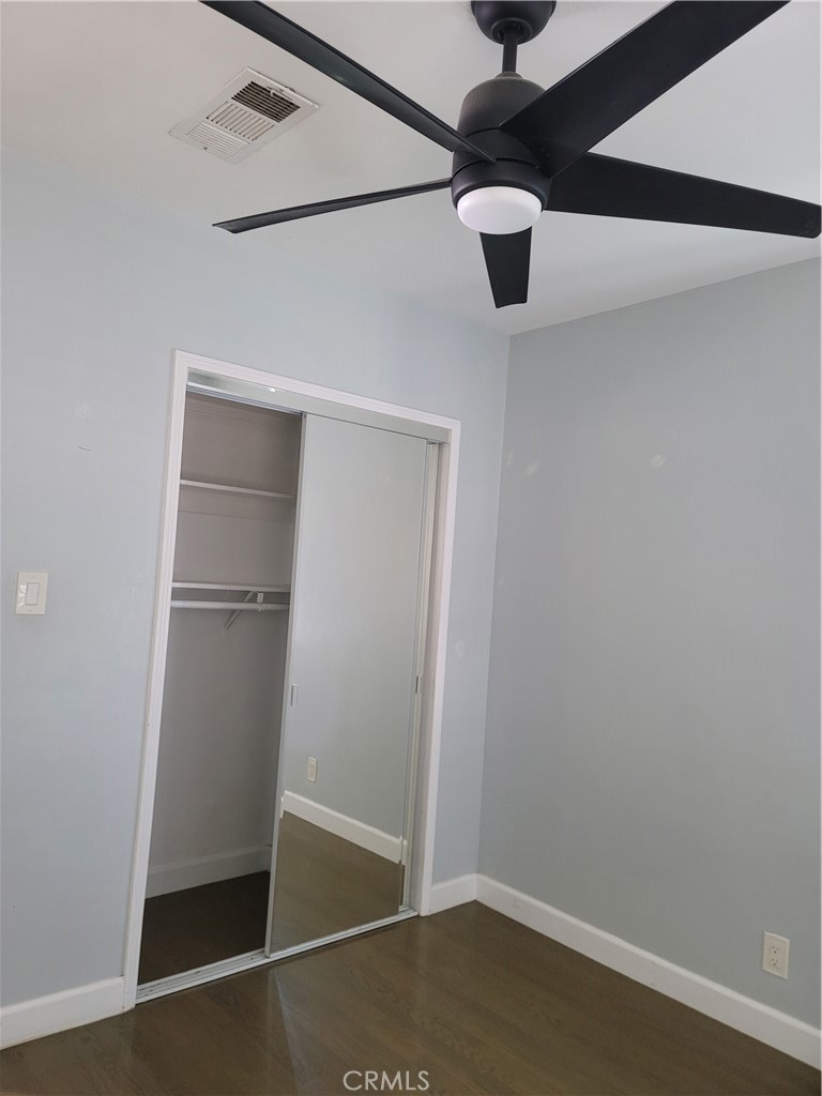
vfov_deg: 69.4
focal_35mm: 25
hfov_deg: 54.9
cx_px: 411
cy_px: 548
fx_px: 792
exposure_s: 1/40
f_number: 1.8
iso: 640
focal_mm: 7
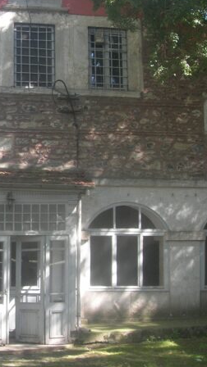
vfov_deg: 29.7
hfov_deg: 16.5
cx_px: -24
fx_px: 693
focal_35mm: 71
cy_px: 145
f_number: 4.8
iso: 64
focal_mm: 7.8
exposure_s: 1/40.5
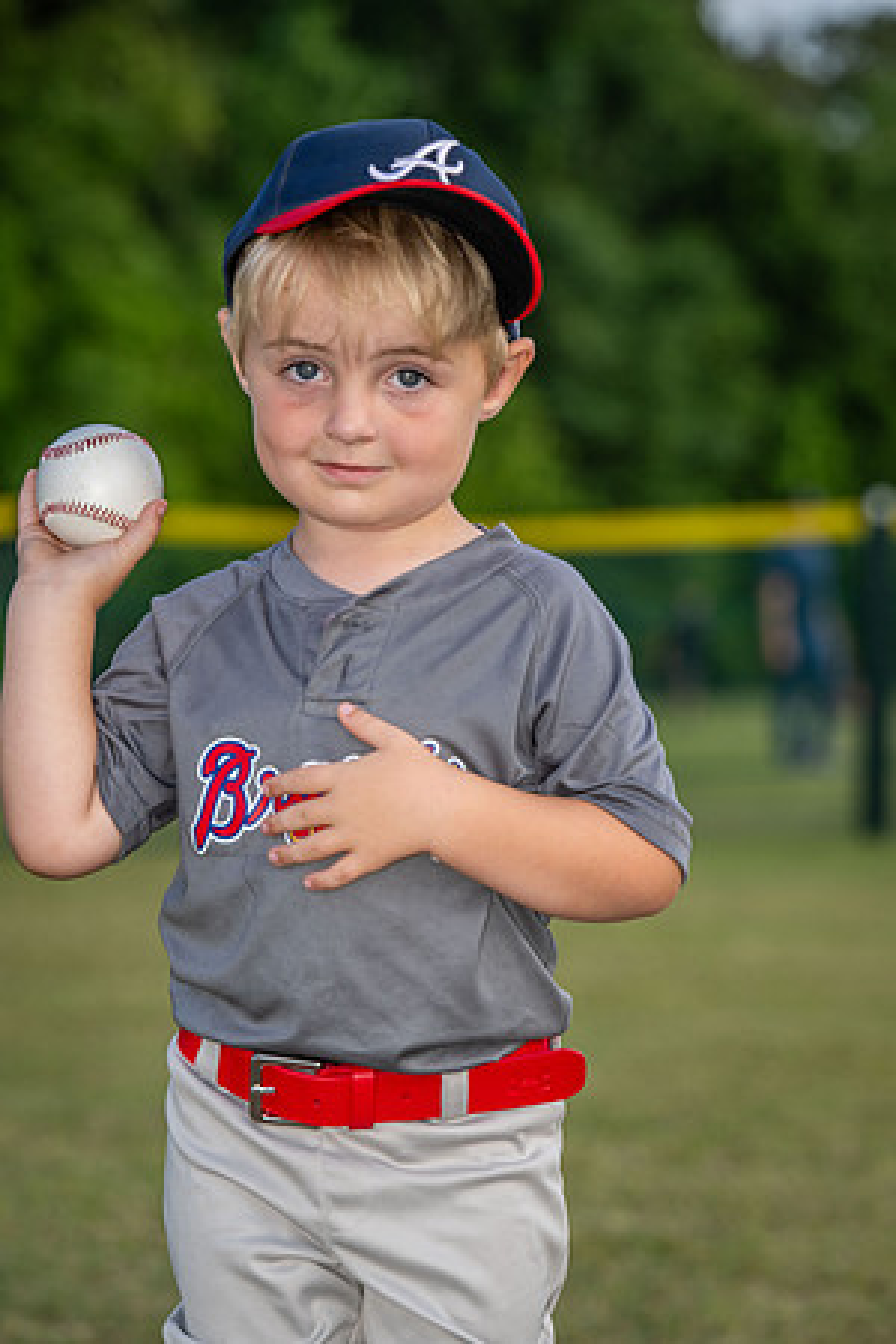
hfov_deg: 9.1
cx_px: 448
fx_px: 5600
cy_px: 672
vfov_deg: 13.7
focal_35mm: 150
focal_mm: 150
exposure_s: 1/200
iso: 100
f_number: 5.6
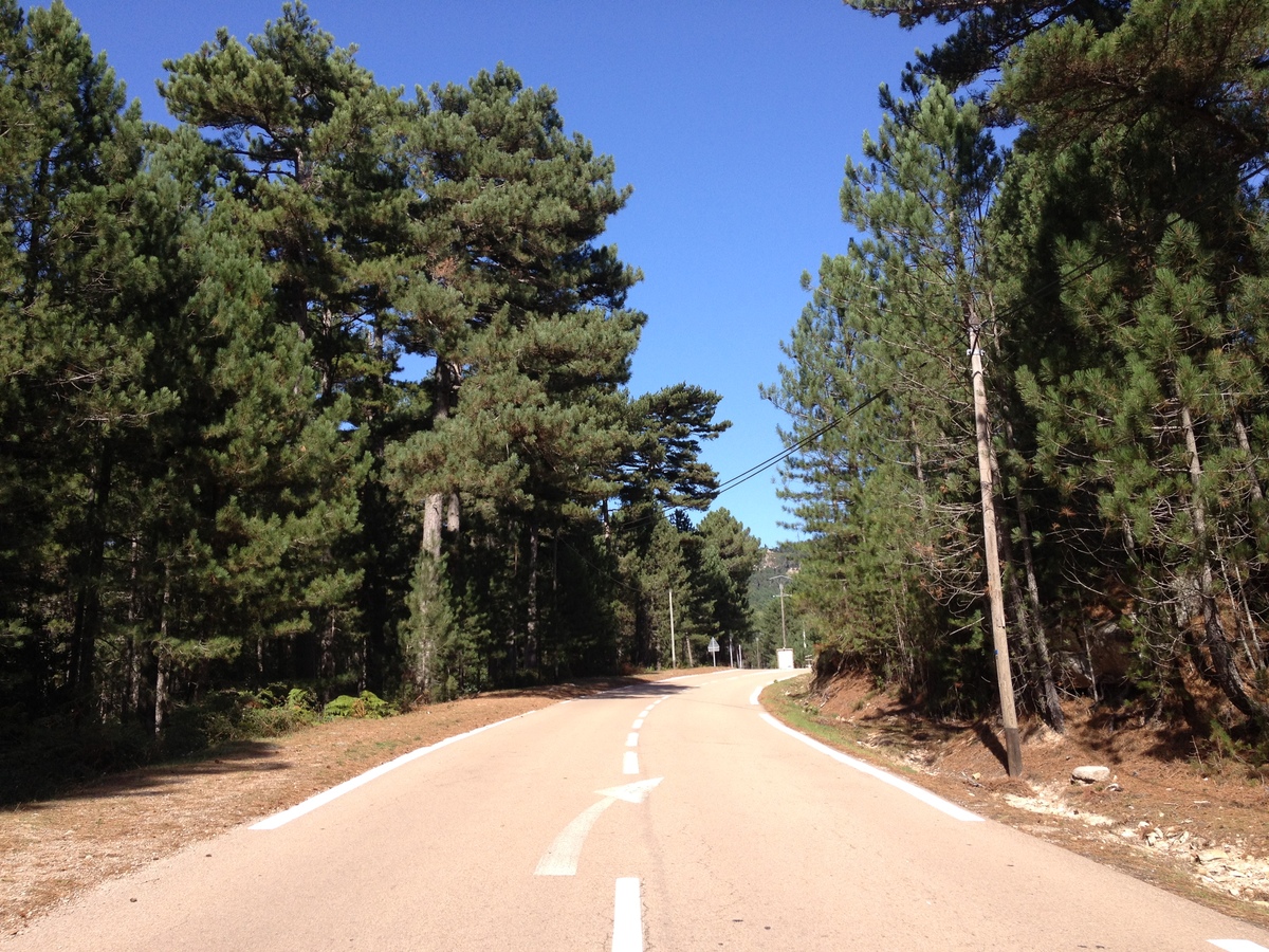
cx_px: 634
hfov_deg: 52.6
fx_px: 1283
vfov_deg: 40.7
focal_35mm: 35
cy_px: 476
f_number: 2.4
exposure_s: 1/920
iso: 64
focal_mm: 4.28
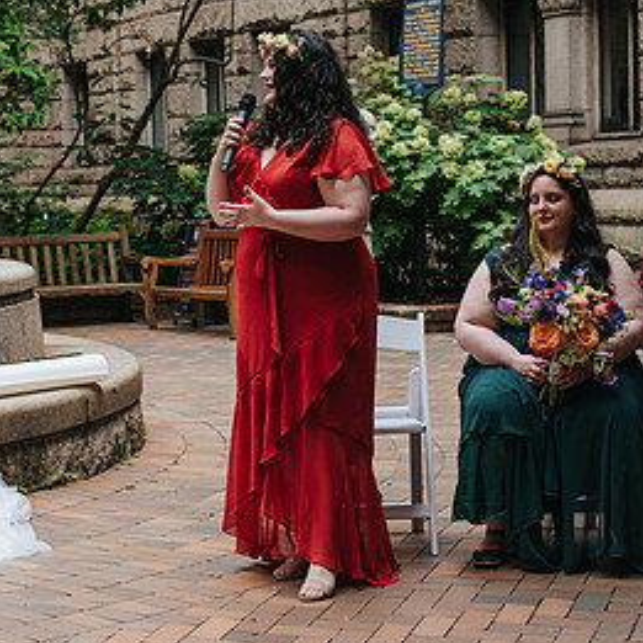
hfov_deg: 19.5
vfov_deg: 19.5
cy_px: 355
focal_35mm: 89
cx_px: 256
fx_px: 1870
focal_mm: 35
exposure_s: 1/400
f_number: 3.2
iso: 280
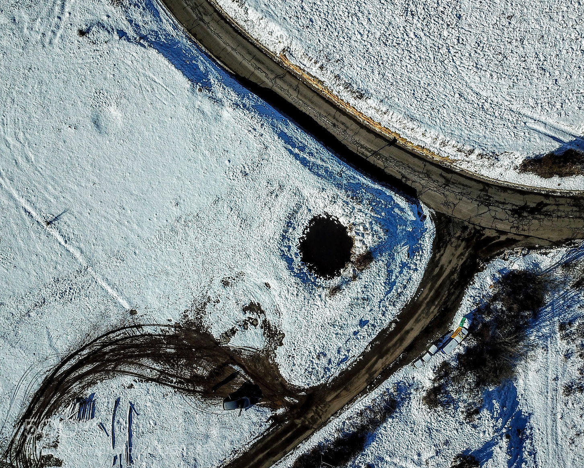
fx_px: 484
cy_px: 239
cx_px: 322
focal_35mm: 28
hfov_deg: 62.1
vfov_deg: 51.5
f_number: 2.2
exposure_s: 1/4115
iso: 100
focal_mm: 4.73
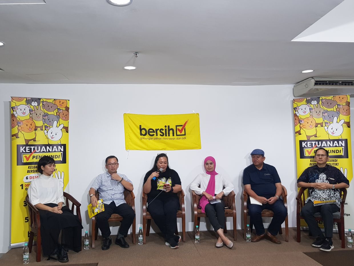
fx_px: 266
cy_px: 133
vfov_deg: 53.1
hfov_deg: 67.3
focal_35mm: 26
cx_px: 177
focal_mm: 4.2
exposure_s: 1/50
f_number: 1.7
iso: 125
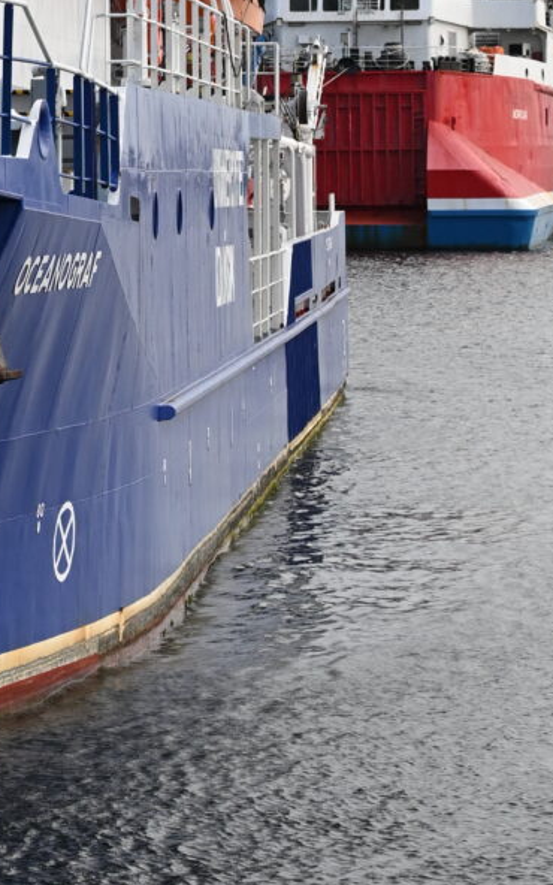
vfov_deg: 11.9
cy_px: -147
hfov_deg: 7.5
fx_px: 4148
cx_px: -325
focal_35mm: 172
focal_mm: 39
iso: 400
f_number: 4
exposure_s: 1/3200
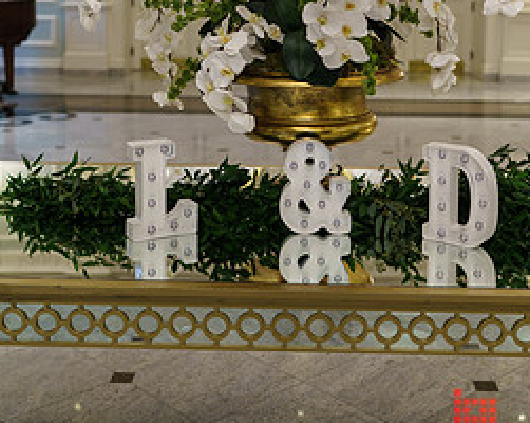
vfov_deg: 24.8
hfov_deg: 32.0
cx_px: 285
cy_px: 21
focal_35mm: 59
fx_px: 924
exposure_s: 1/160
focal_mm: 35
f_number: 2
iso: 800
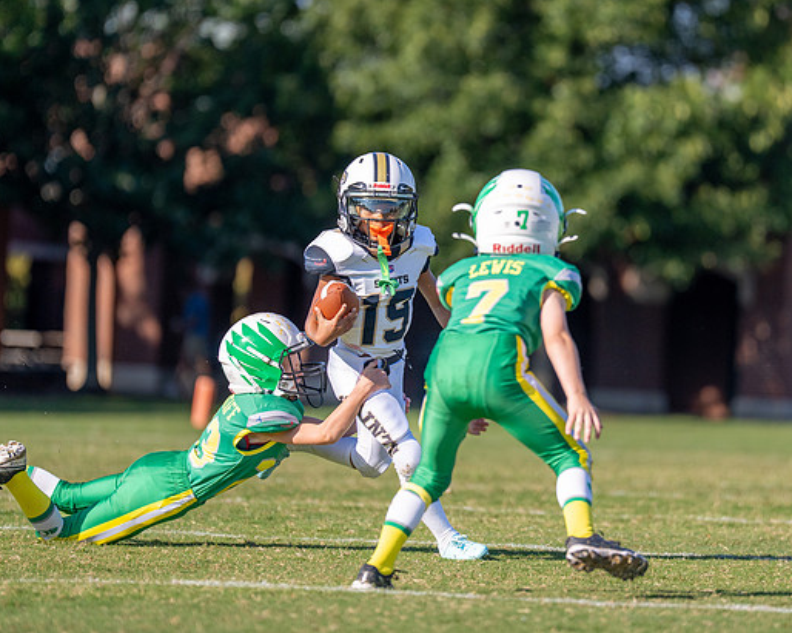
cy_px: 263
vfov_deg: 4.9
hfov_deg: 6.2
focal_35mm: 313
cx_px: 479
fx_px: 7335
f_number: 2.8
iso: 250
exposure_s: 1/4000
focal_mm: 200
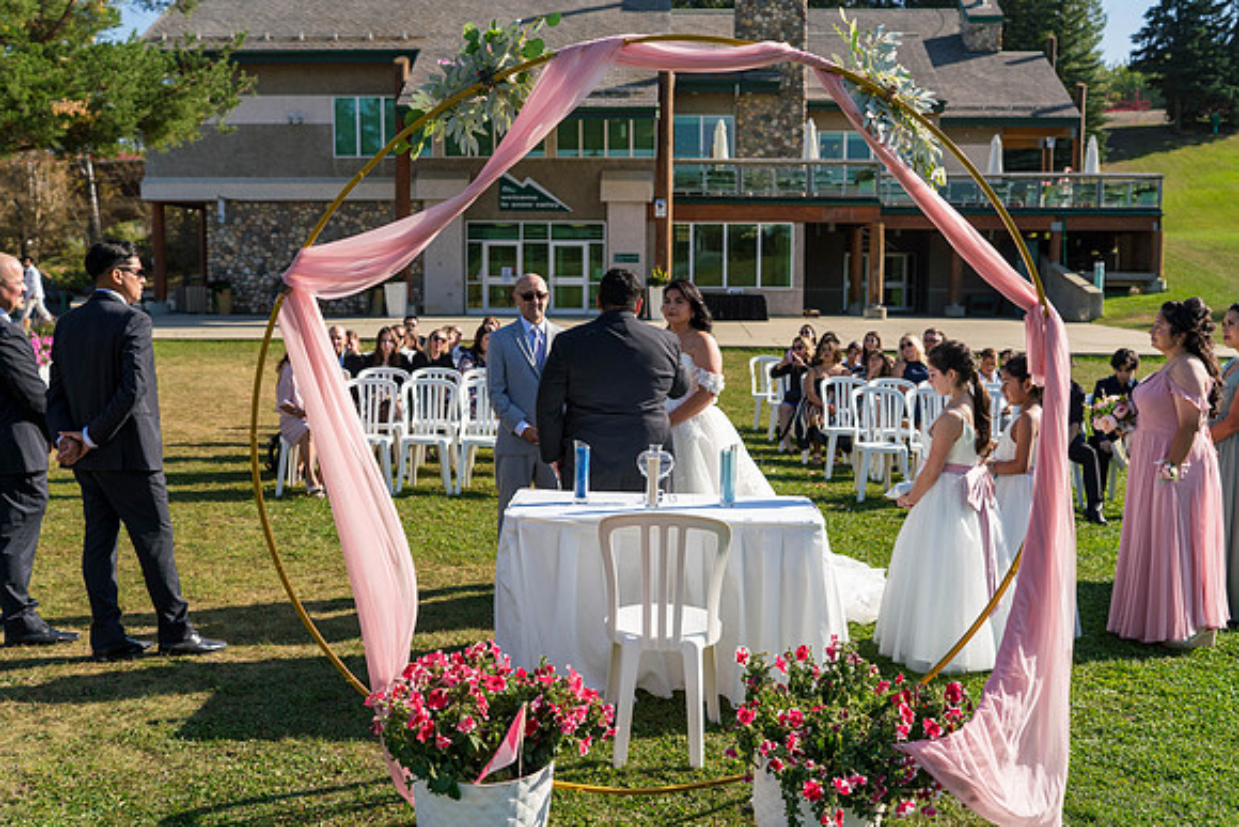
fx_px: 1265
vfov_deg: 36.2
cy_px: 414
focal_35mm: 37
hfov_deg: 52.2
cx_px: 620
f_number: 4
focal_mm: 35
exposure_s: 1/1600
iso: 250
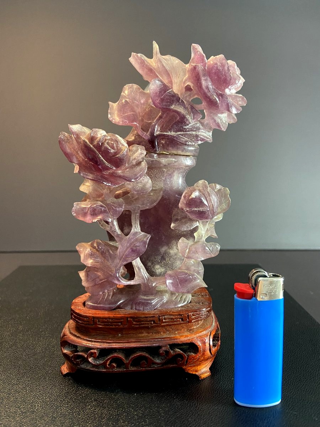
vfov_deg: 67.3
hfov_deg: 53.1
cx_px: 160
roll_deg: -0.5
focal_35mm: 26
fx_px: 320
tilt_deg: -6.5
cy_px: 214
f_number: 1.8
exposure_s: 1/50
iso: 320
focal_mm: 4.25
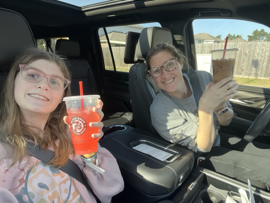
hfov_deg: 73.9
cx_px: 135
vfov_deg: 58.9
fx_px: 179
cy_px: 102
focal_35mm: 23
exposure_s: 1/121
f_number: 2.2
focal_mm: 2.71
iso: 64
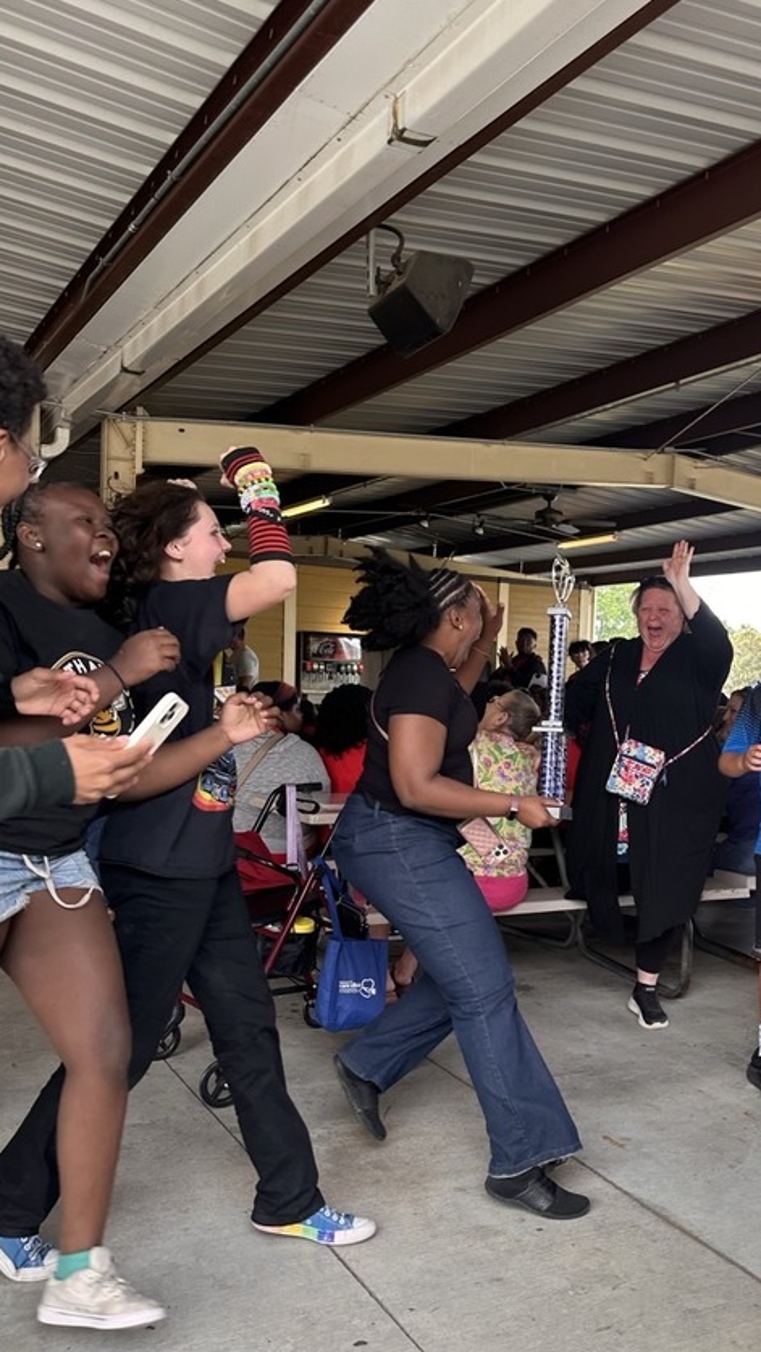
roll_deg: -2.4
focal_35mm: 32
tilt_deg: -3.2
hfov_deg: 36.3
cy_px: 730
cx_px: 504
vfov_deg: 60.9
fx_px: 1148
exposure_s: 1/121
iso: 64
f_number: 1.78
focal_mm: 6.86
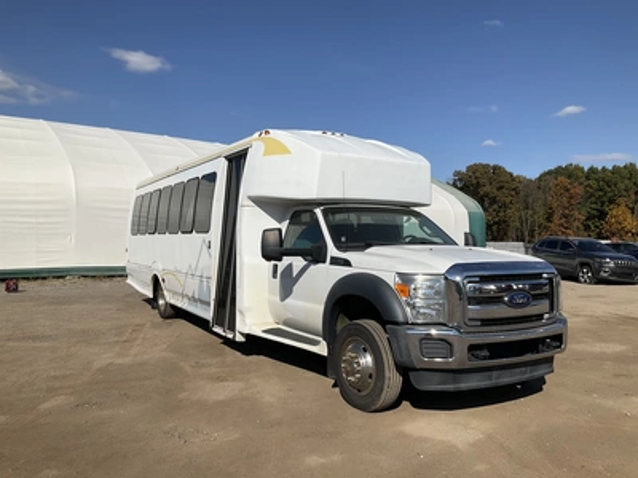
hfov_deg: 61.7
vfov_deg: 48.2
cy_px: 239
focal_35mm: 29
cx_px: 319
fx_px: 534
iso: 25
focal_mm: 3
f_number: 1.8
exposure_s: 1/4065
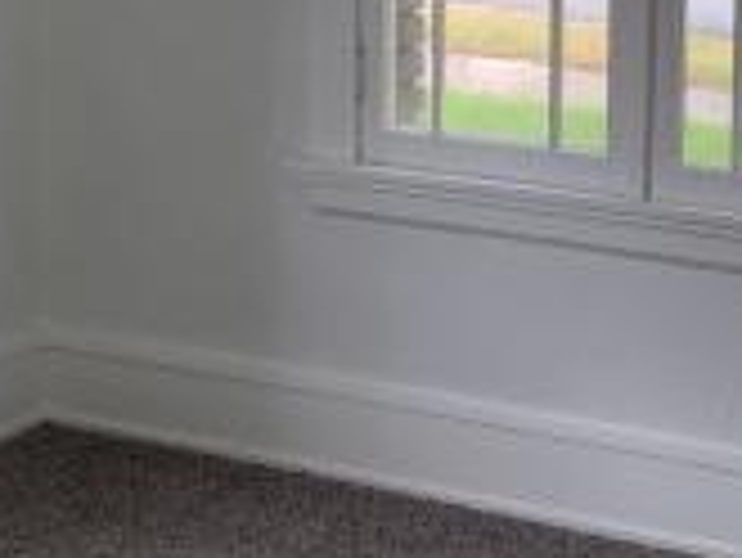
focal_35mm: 101
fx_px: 2167
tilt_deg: -6.9
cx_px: 517
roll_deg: -0.9
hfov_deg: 19.4
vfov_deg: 14.4
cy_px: -14
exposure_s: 1/121
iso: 40
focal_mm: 4.25
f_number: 1.8
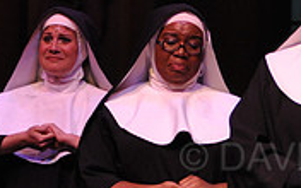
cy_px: 220
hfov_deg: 5.2
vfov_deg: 3.3
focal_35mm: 402
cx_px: 363
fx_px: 3298
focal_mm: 80
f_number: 2.8
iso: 1600
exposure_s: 1/400
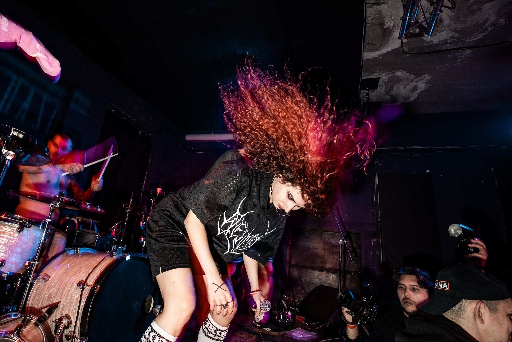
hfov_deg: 87.8
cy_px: 158
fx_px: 265
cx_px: 233
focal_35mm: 19
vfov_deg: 65.5
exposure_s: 1/15
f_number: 5
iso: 500
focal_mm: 17
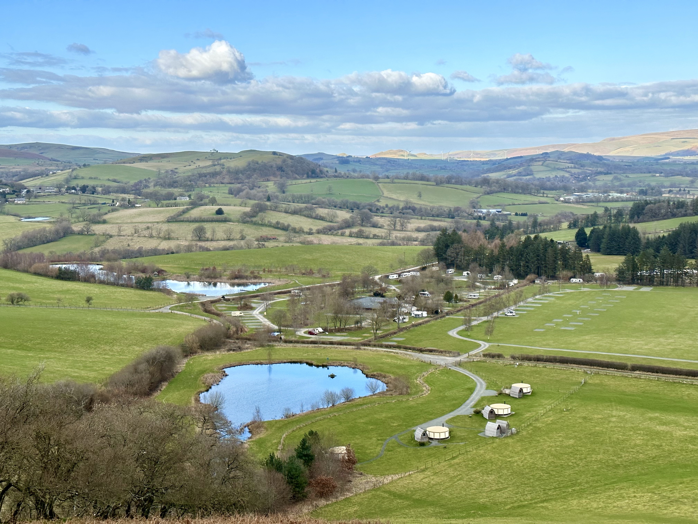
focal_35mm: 48
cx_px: 349
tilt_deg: -7.3
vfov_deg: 30.3
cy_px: 262
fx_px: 968
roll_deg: +1.6
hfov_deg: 39.7
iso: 64
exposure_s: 1/1848
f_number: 1.78
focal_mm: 6.86
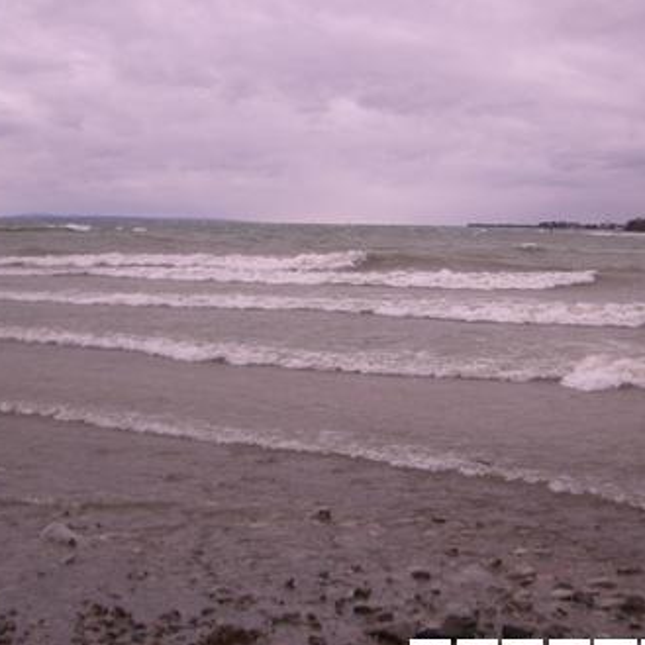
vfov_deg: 30.6
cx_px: 481
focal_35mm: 56
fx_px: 1181
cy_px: 302
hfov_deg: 30.1
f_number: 2.7
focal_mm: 6.2
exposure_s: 1/160
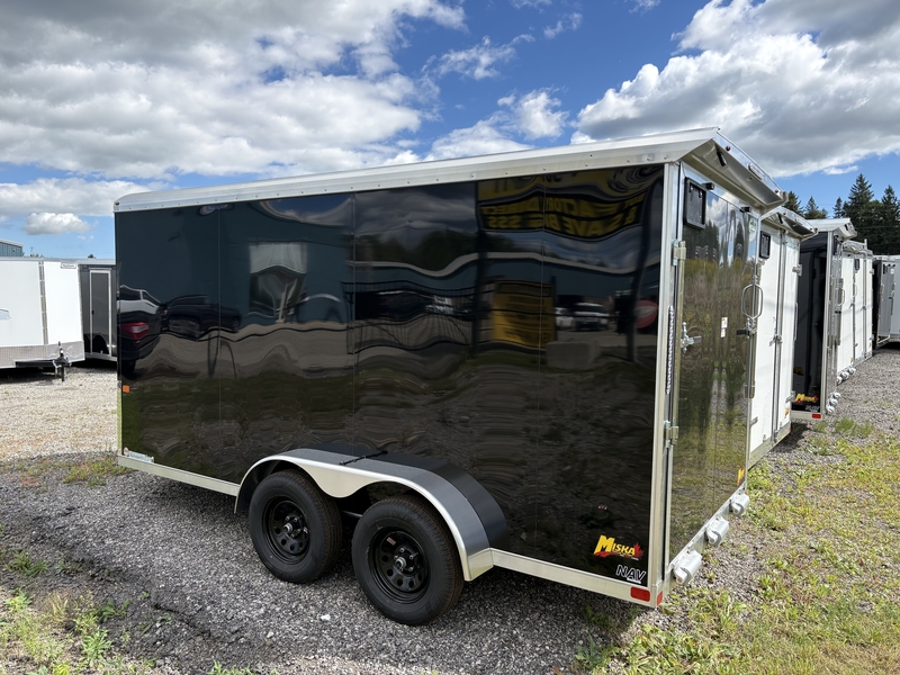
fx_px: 676
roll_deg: -0.5
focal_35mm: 26
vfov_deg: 53.1
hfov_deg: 67.3
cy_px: 338
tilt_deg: -0.6
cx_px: 450
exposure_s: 1/2141
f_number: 1.6
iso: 50
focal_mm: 5.96
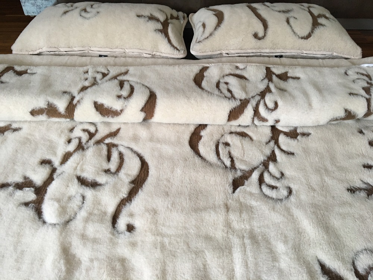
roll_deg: -0.5
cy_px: 140
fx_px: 312
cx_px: 186
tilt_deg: -42.4
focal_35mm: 29
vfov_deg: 48.2
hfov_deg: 61.7
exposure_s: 1/33
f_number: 2.2
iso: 160
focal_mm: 4.15
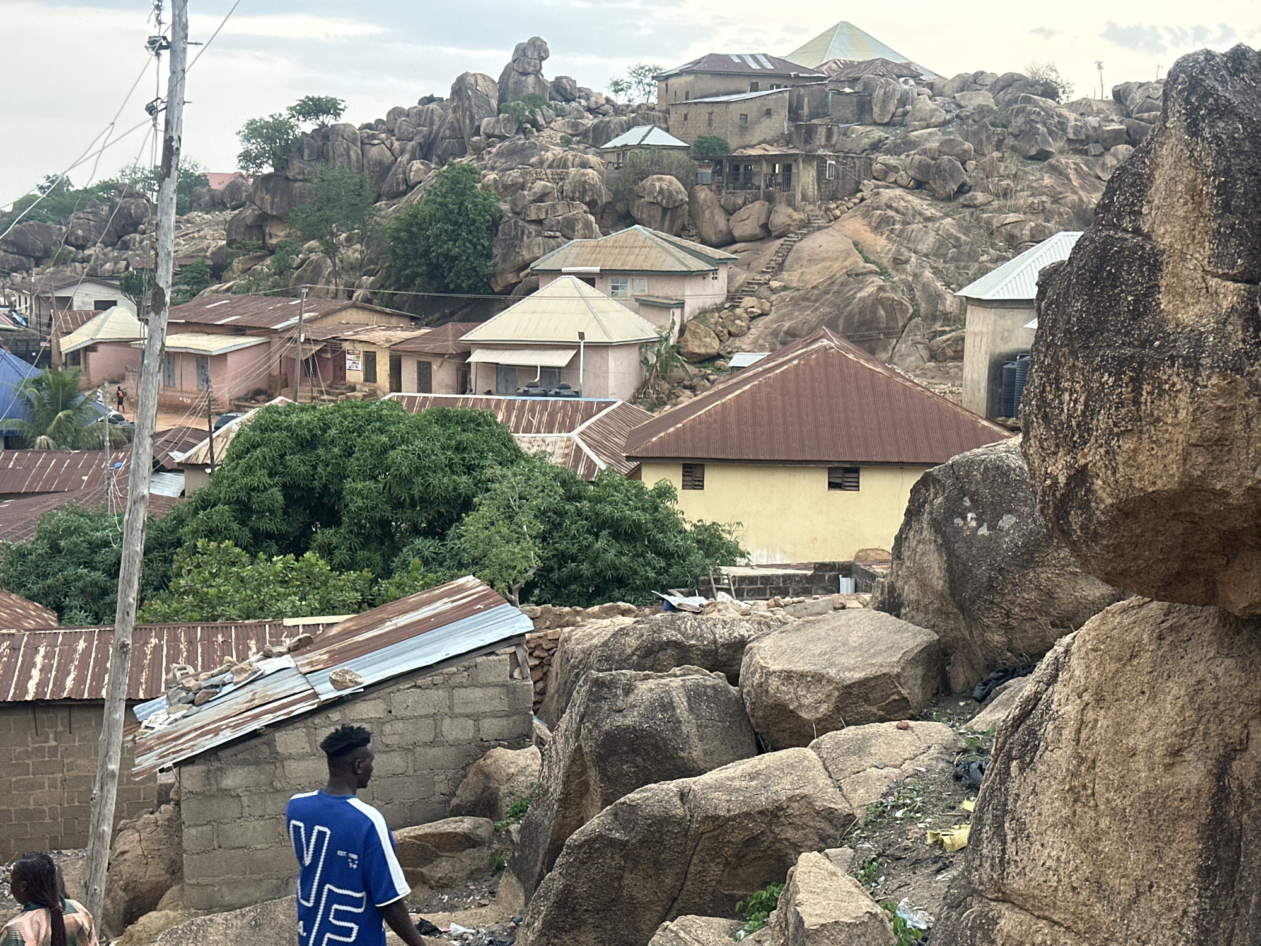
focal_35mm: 48
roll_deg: -1.1
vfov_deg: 30.3
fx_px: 1749
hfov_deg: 39.7
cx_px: 630
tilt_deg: -8.3
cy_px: 473
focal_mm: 6.86
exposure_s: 1/60
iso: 200
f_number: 1.78
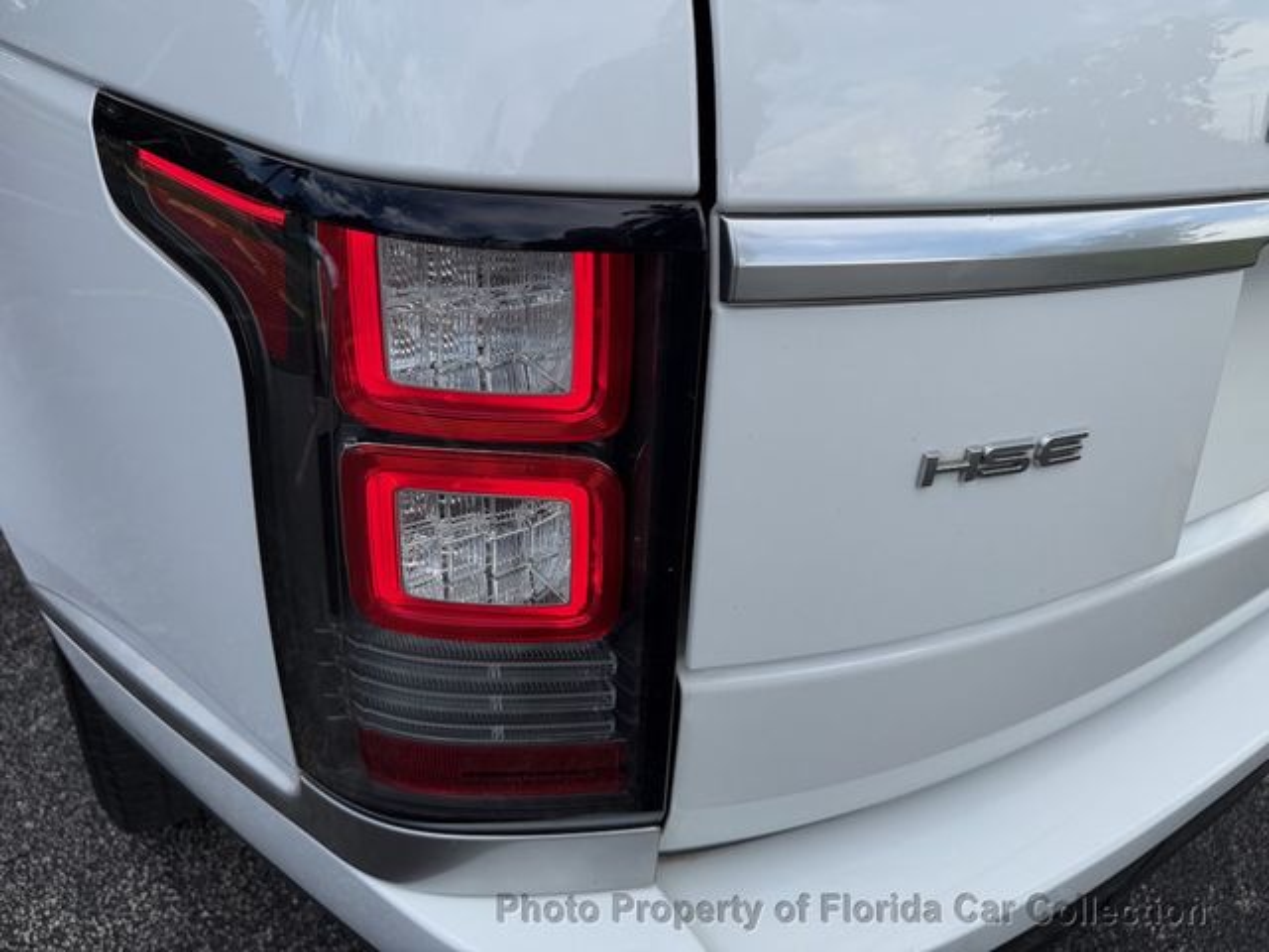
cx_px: 634
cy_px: 476
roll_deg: -2.8
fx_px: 880
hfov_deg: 71.6
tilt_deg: -26.7
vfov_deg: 56.8
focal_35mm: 24
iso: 80
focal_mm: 6.76
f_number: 1.78
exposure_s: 1/1812
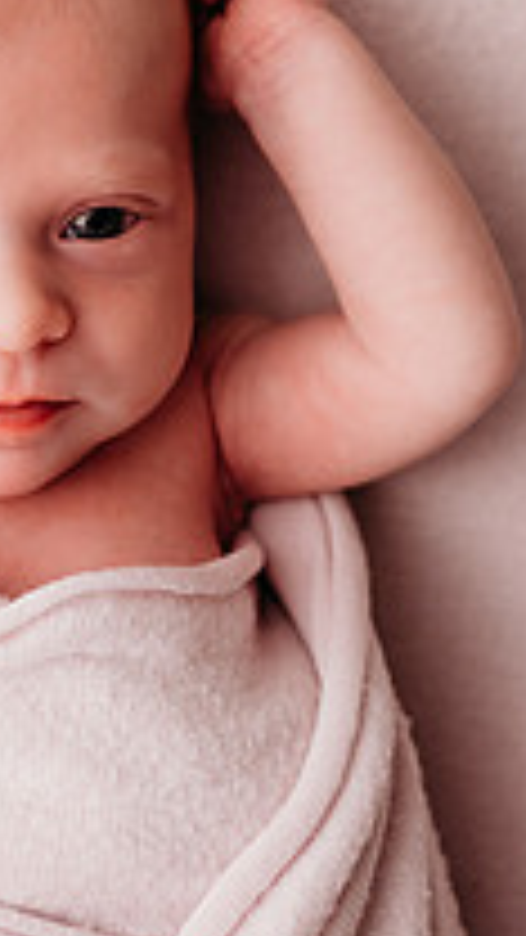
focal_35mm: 70
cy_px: 358
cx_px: 18
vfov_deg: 30.0
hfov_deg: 16.9
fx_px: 1736
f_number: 2.8
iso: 100
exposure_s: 1/200
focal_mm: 24
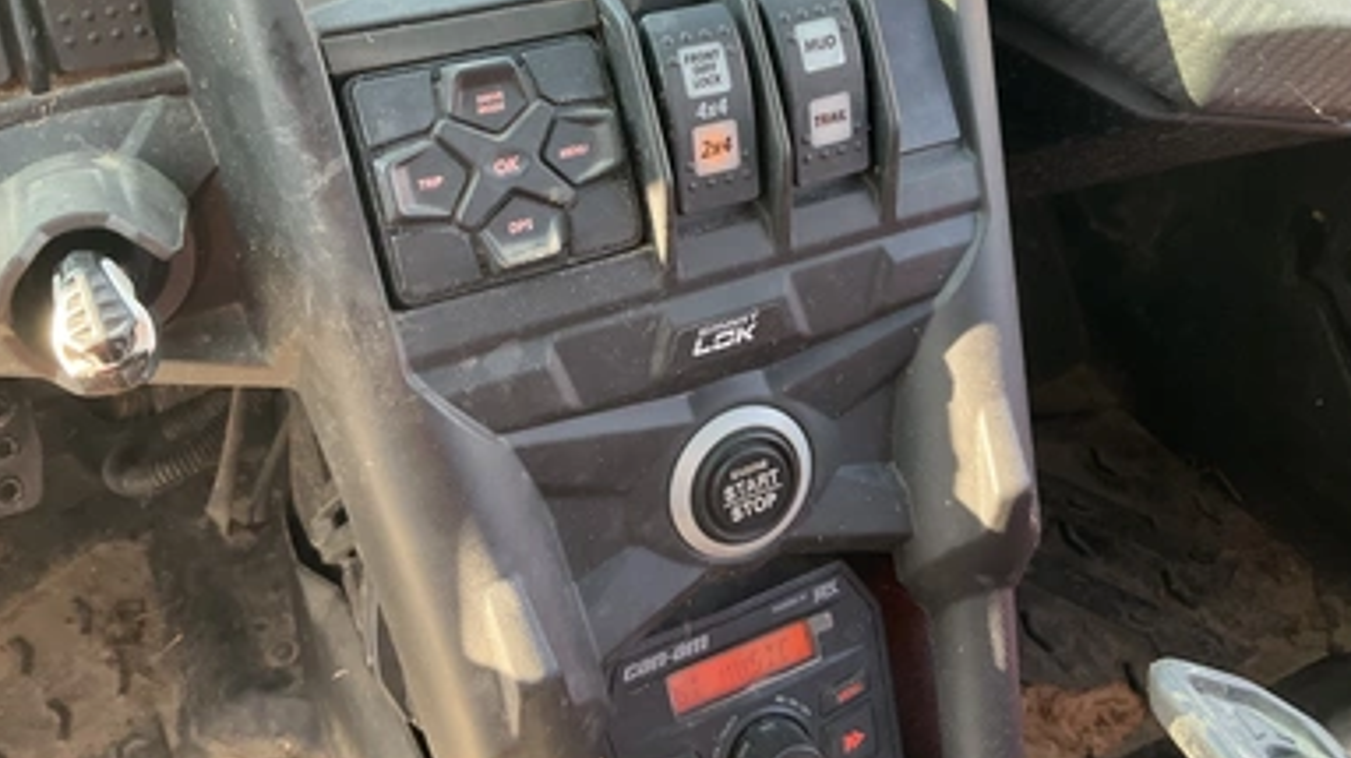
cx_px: 670
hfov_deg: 59.5
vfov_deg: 35.3
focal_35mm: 33
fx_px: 1182
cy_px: 268
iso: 64
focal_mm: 3
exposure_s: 1/122
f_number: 1.8
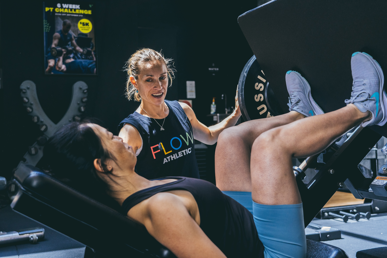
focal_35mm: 43
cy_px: 129
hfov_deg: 45.4
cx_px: 194
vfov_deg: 31.2
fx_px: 462
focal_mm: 43
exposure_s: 1/1000
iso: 2000
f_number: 4
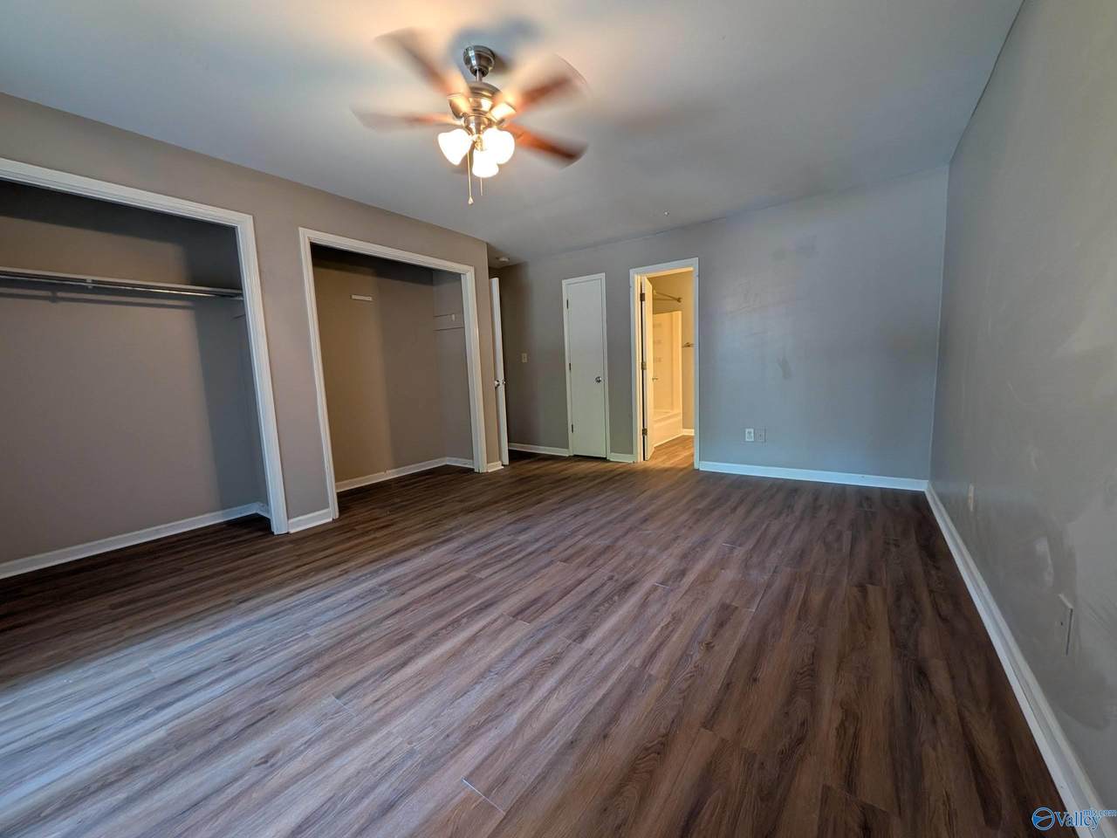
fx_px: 387
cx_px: 558
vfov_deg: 94.5
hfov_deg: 110.5
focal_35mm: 12
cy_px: 419
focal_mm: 2.02
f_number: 1.7
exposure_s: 1/60
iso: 125
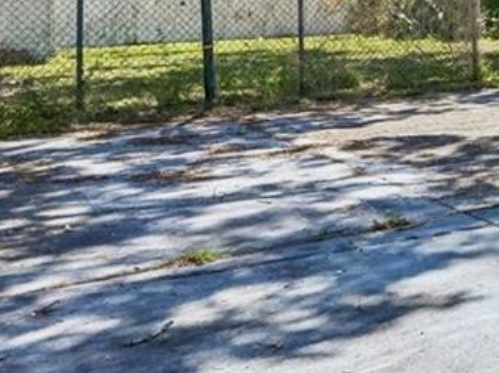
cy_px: -27
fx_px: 979
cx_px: 885
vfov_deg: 20.6
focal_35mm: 68
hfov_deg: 20.6
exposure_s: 1/1250
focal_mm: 14
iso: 400
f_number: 8
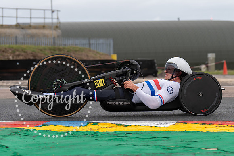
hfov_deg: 14.2
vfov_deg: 9.5
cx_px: 168
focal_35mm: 144
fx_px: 937
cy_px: 127
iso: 125
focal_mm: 86
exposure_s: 1/1000
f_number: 3.5
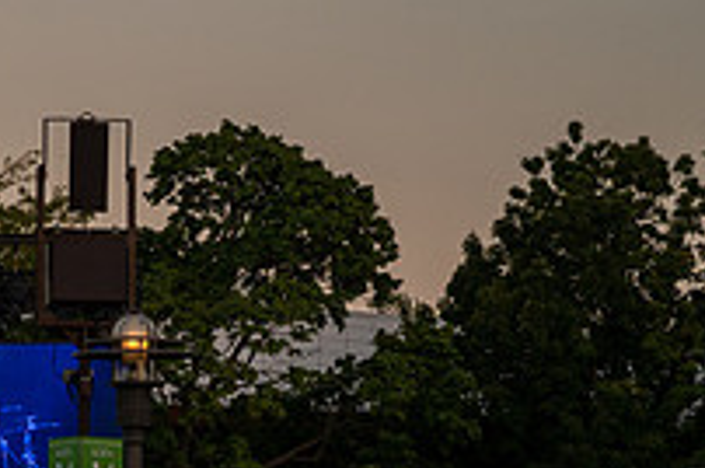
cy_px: 489
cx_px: -234
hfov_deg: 9.0
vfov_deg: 6.1
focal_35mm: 224
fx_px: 4380
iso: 400
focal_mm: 70
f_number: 5
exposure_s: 1/500
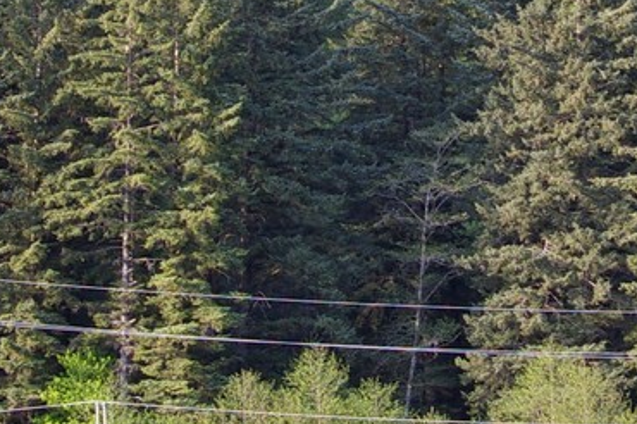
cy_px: -34
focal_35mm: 123
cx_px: 445
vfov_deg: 11.0
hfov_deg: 16.6
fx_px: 2174
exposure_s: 1/90
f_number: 5.6
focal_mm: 24
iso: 200
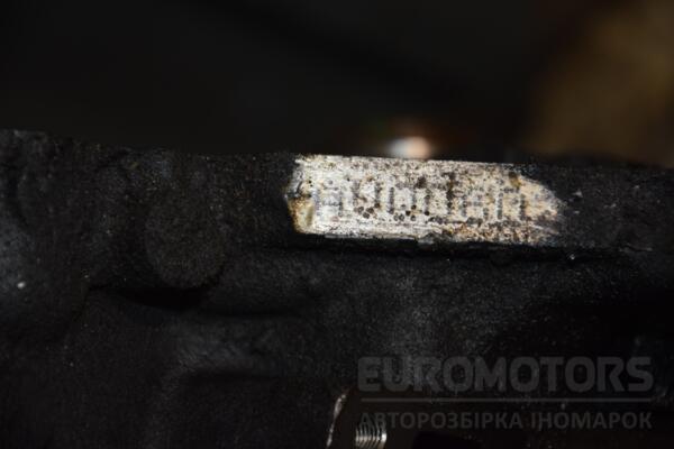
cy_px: 224
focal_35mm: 158
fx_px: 2949
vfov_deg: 8.7
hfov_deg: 13.0
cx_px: 337
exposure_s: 1/60
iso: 800
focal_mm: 105
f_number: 5.6
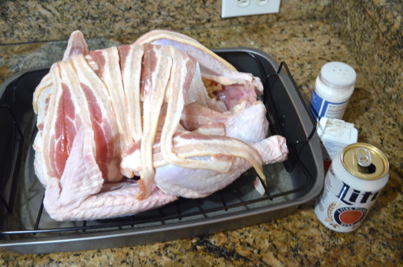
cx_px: 202
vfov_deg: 36.7
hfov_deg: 53.2
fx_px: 402
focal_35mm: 36
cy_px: 134
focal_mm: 24
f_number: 4.2
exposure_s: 1/30
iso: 1600
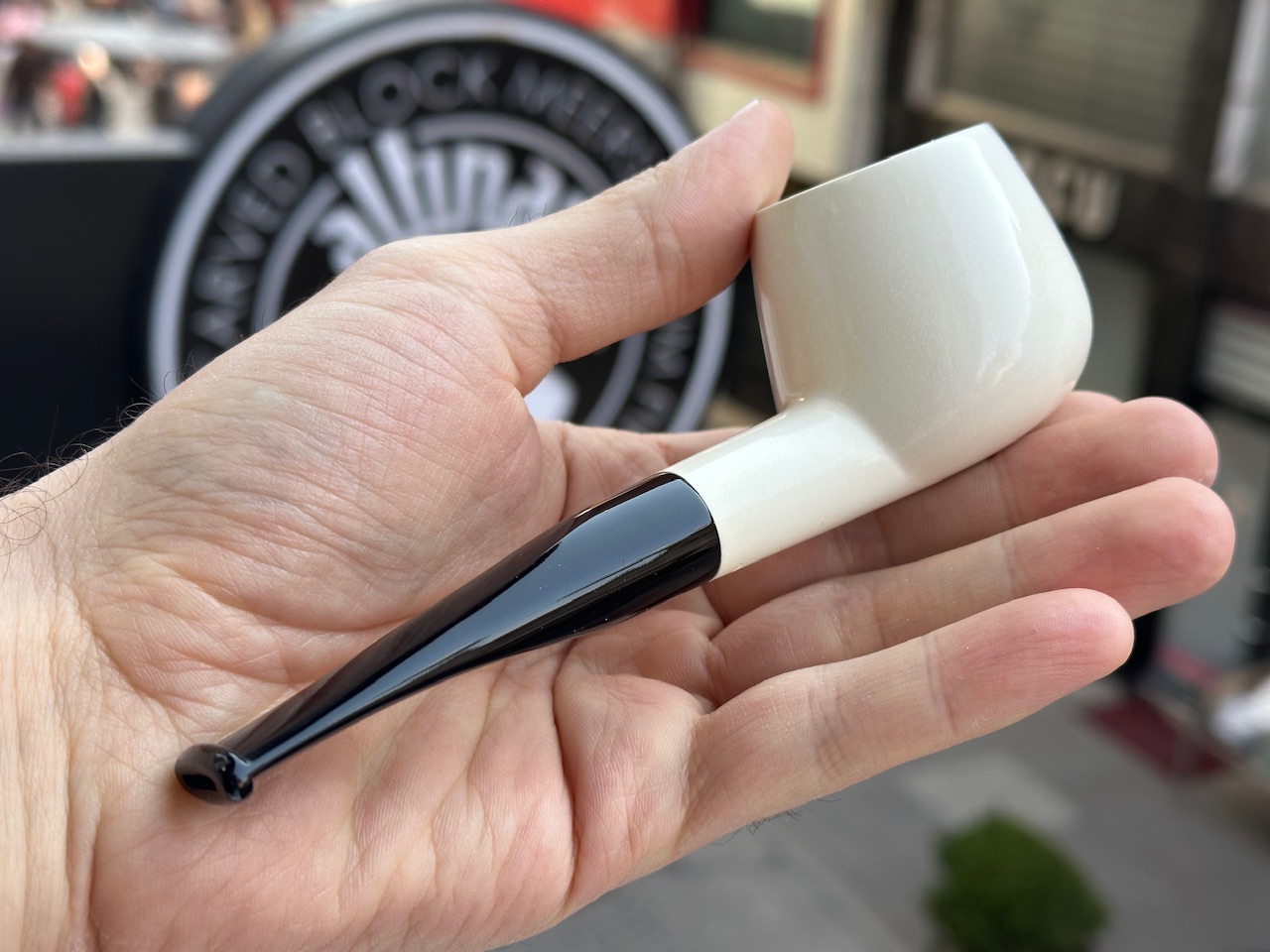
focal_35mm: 48
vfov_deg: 30.3
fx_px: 1761
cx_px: 635
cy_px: 476
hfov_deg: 39.7
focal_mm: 6.86
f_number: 1.78
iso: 64
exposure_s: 1/503
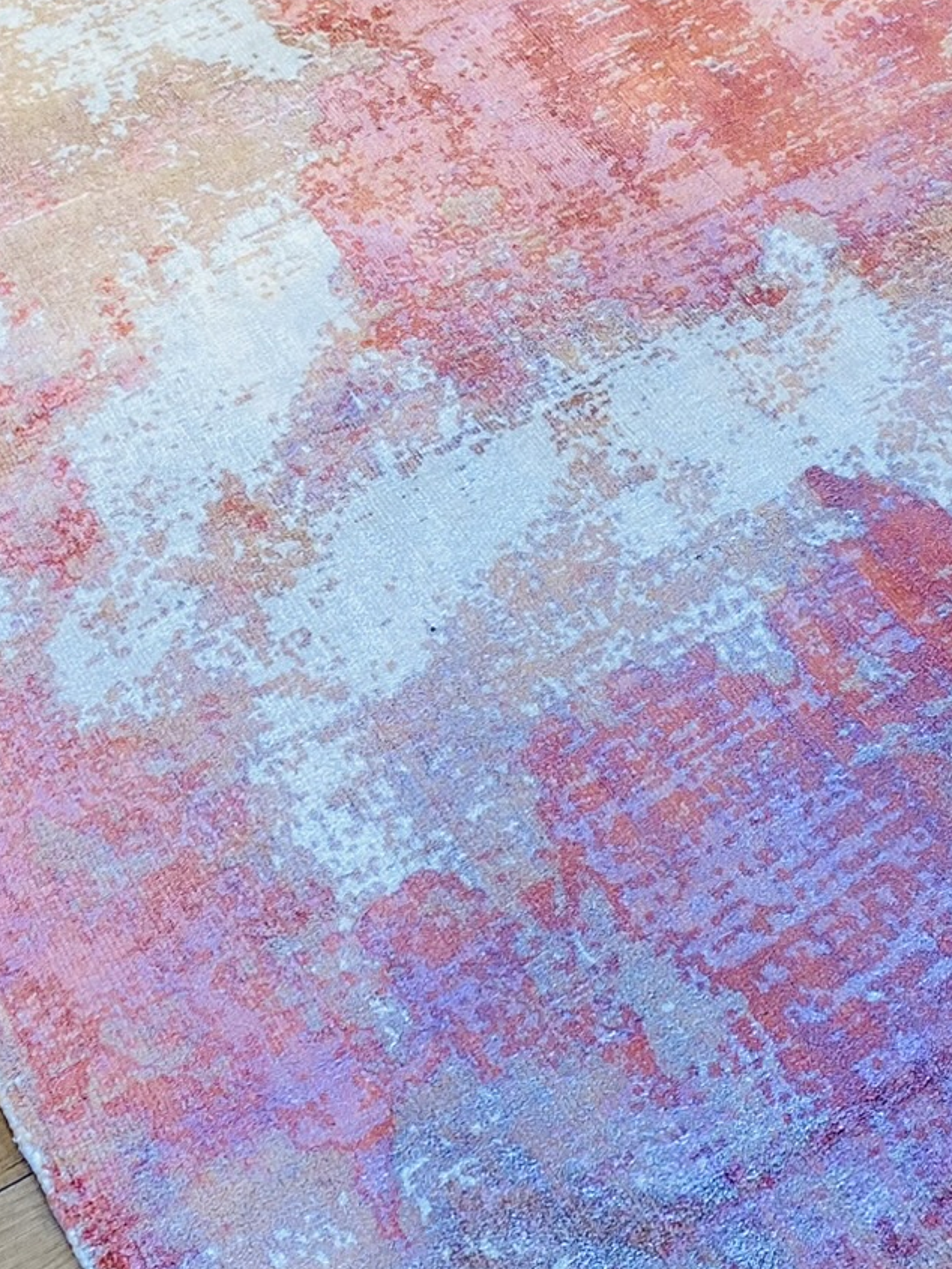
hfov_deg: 23.3
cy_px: 317
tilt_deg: -47.2
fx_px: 2310
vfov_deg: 30.2
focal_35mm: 63
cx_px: 378
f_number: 1.8
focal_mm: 4.25
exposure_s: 1/120
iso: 100
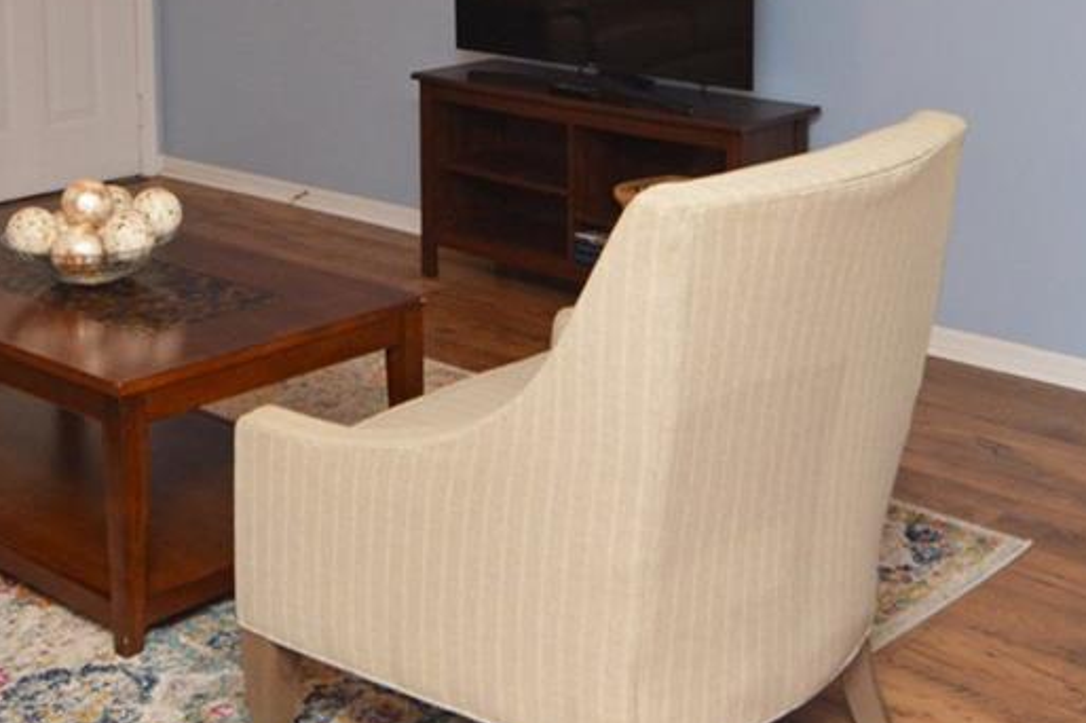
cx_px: 558
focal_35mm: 56
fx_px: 1688
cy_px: 81
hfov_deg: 35.7
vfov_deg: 23.6
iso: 640
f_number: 4
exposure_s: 1/60
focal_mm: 12
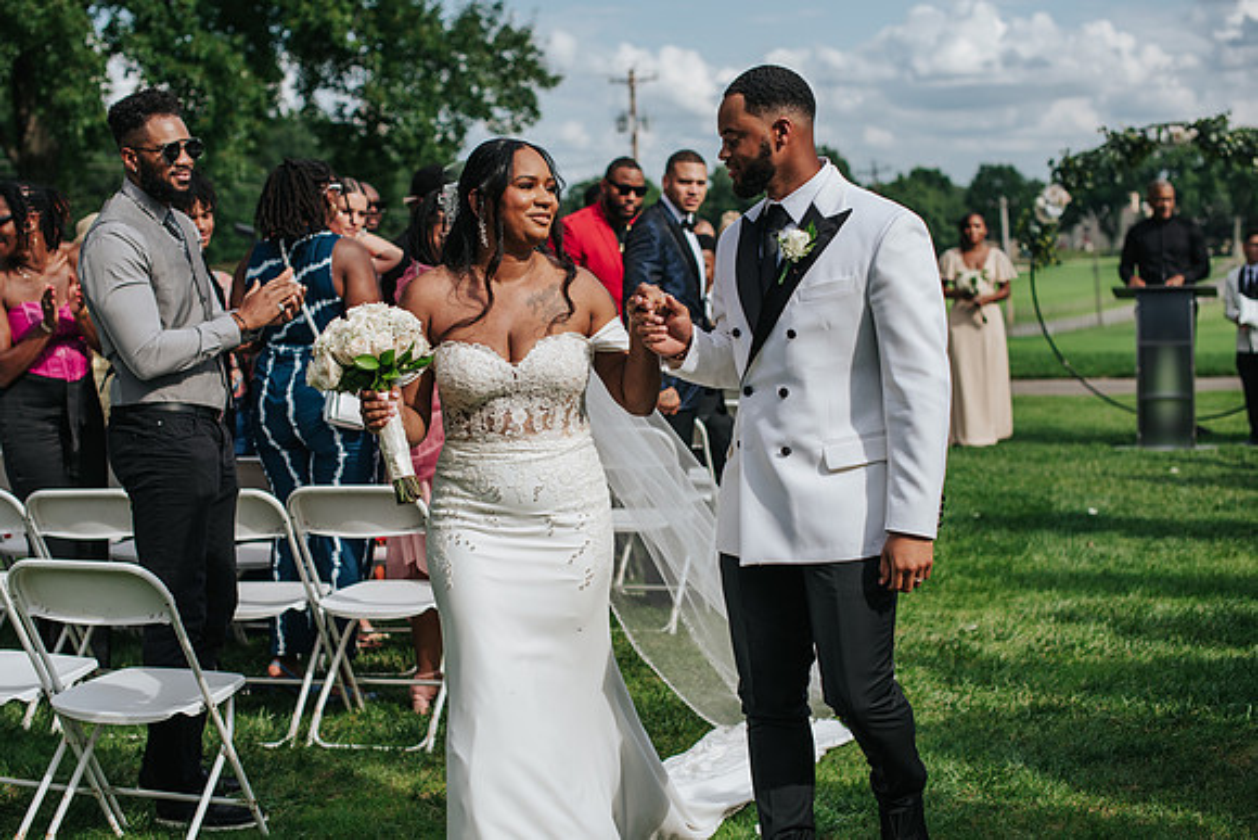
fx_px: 1926
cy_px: 420
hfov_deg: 36.2
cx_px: 591
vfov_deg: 24.6
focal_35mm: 55
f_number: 3.2
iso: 140
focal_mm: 50
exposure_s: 1/1600
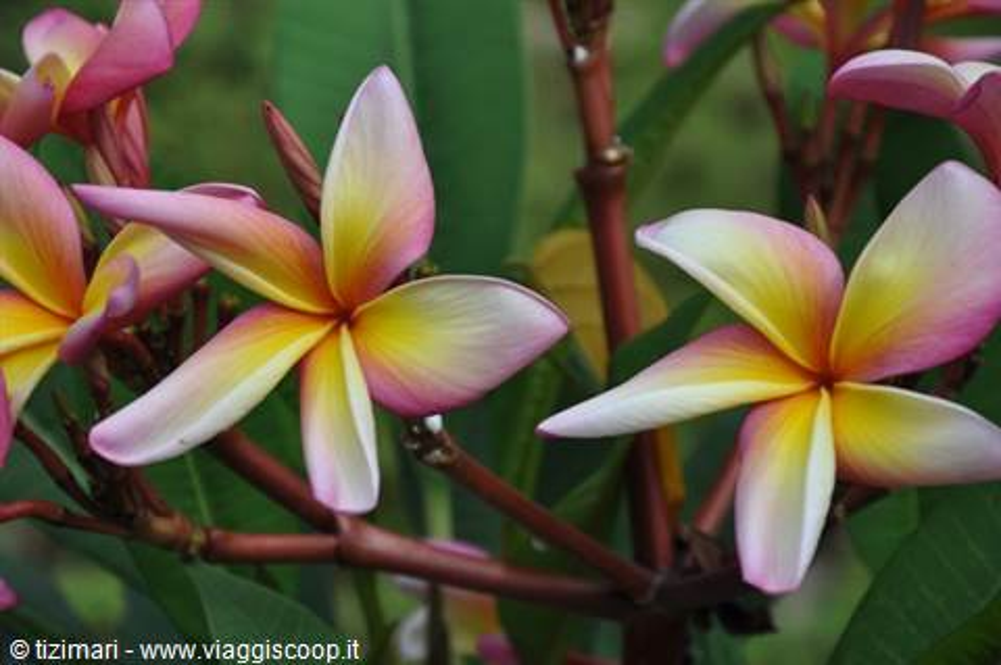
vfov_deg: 8.7
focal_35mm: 158
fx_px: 4375
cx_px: 500
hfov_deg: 13.1
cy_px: 332
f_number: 8
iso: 200
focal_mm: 105
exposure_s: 1/400
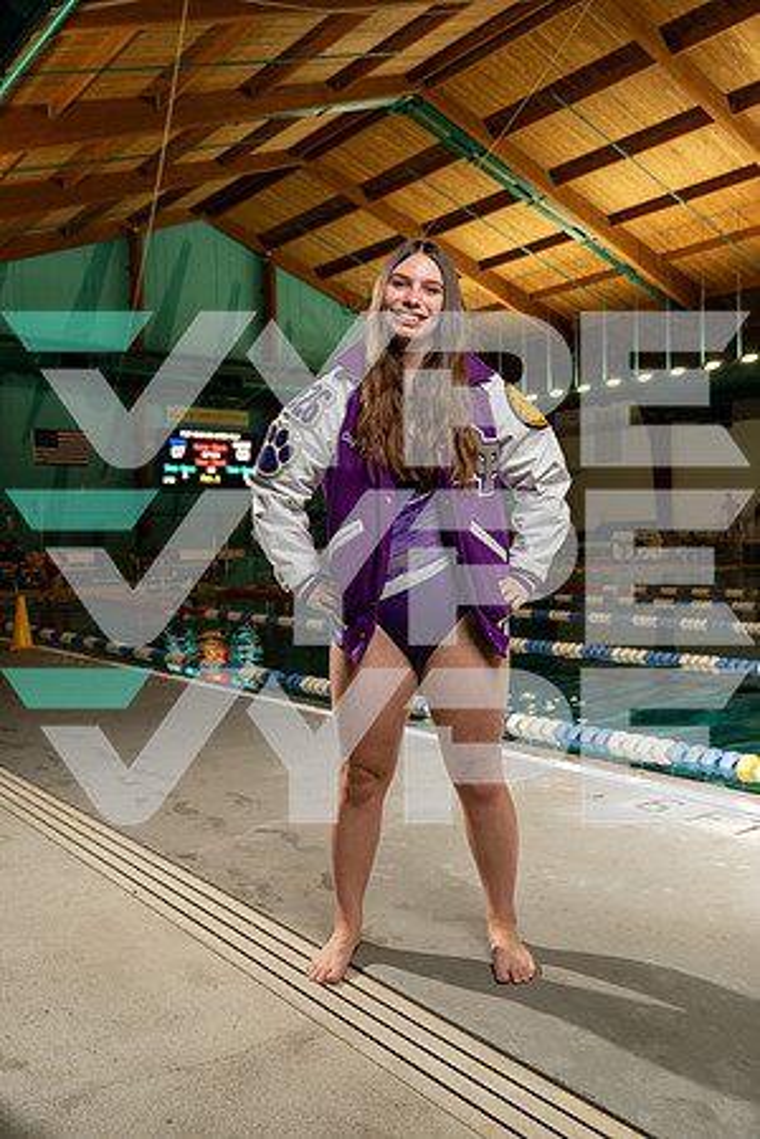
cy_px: 570
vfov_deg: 58.7
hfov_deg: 41.1
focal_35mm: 32
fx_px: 1013
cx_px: 380
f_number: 4
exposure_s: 1/250
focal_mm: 32
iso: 500
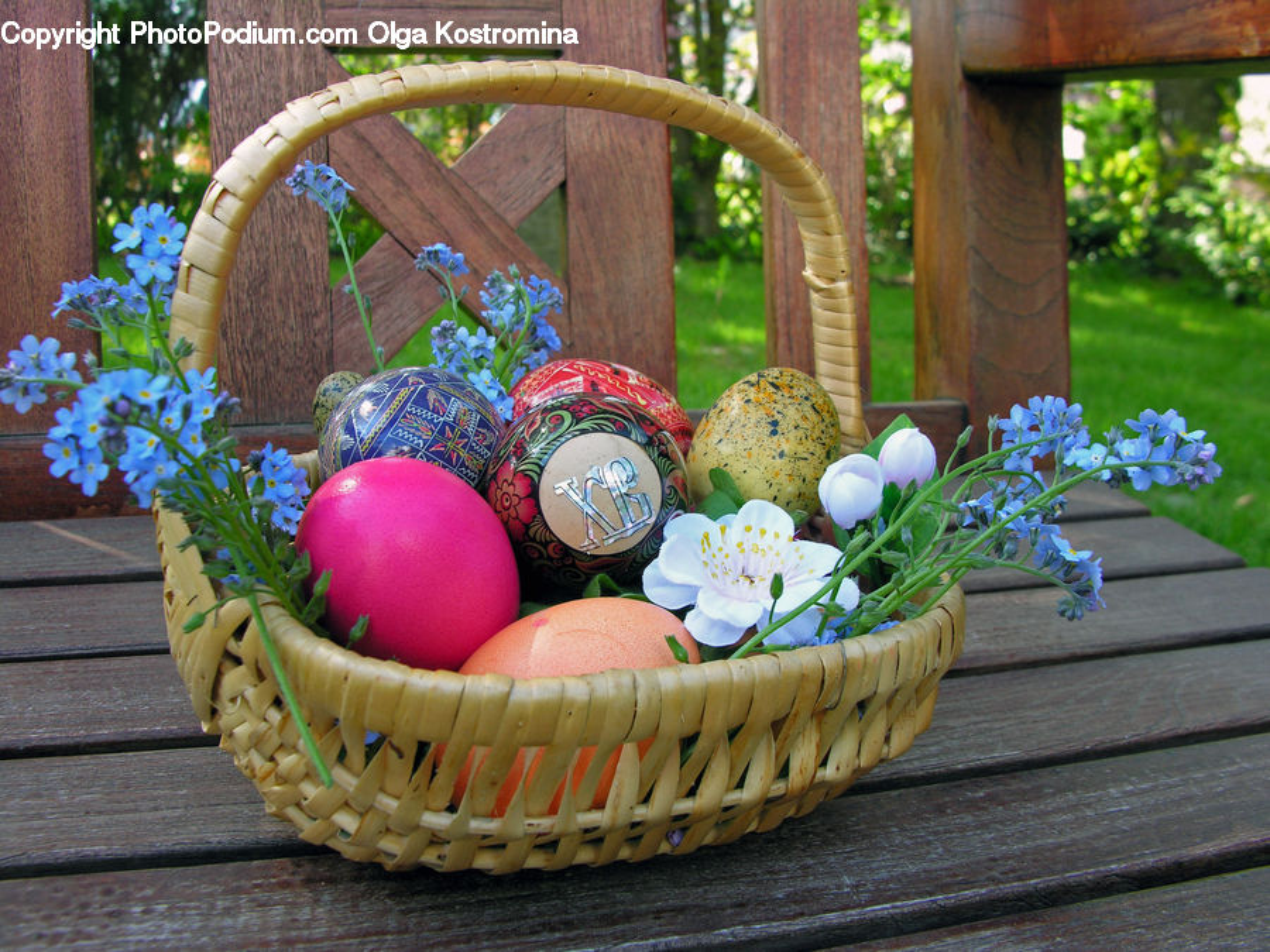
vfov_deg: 40.7
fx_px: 1284
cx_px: 635
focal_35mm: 35
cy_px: 476
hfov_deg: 52.6
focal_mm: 8.9
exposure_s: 1/28.8
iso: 50
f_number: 5
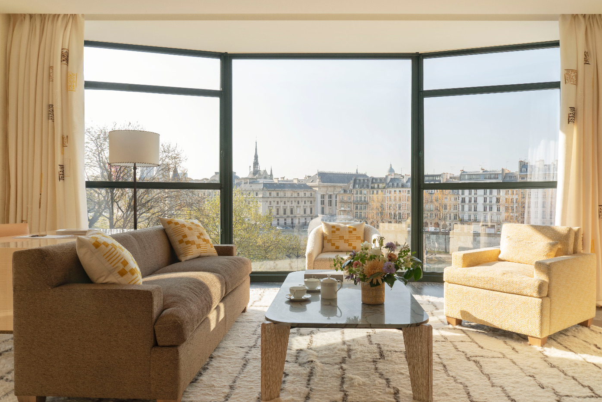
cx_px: 316
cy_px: 206
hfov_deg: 65.4
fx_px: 468
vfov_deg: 46.4
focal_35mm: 28
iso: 200
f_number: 13
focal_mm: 24
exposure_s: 1/8
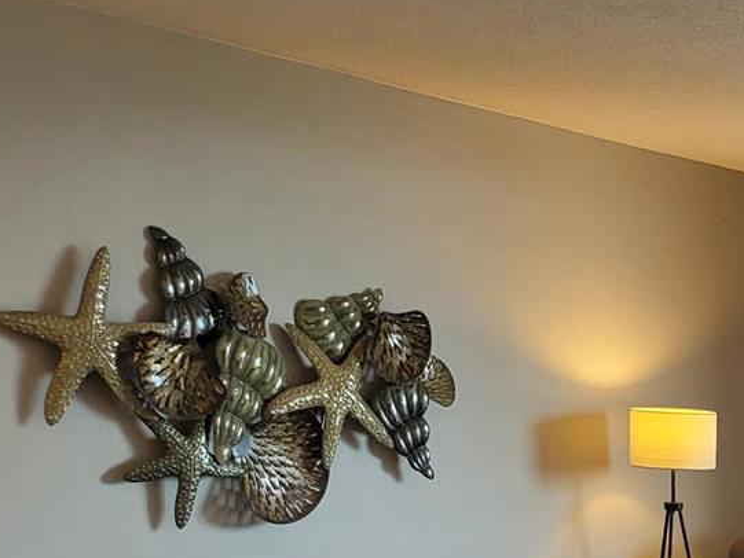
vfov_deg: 19.8
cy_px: 610
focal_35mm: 71
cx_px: 1056
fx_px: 1526
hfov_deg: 23.1
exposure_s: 1/120
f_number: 1.8
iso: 160
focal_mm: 5
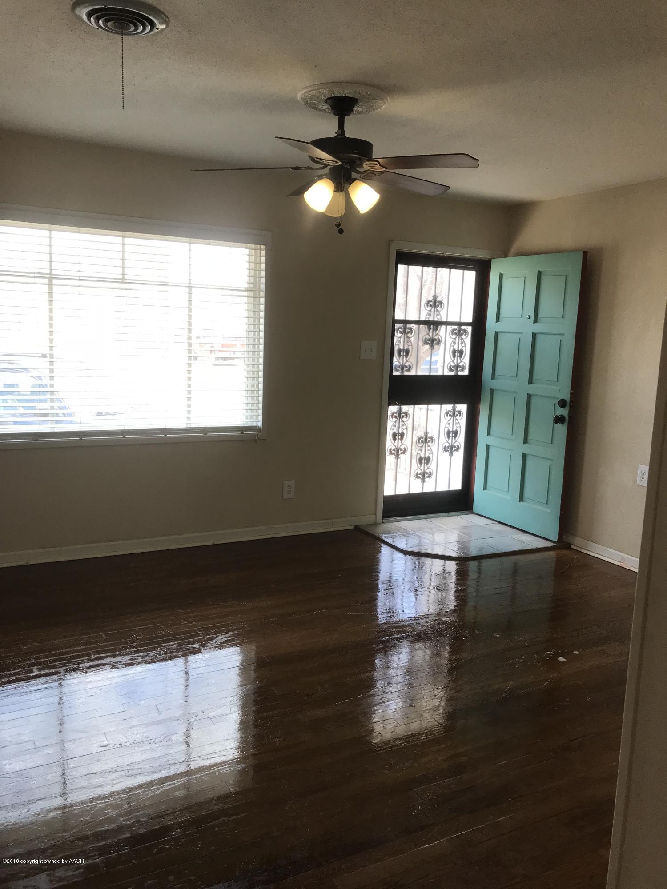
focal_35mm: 28
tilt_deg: -7.8
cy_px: 444
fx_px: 719
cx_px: 334
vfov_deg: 63.4
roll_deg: -1.0
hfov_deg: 49.7
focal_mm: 3.99
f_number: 1.8
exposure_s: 1/120
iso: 32
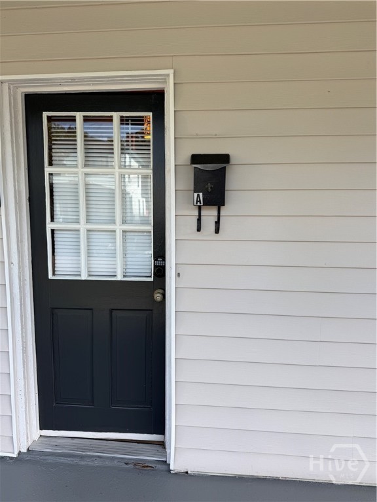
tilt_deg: -5.5
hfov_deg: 56.8
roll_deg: -1.4
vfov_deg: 71.6
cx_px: 188
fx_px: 349
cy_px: 251
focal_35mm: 24
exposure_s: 1/589
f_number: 1.78
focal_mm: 6.76
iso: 80
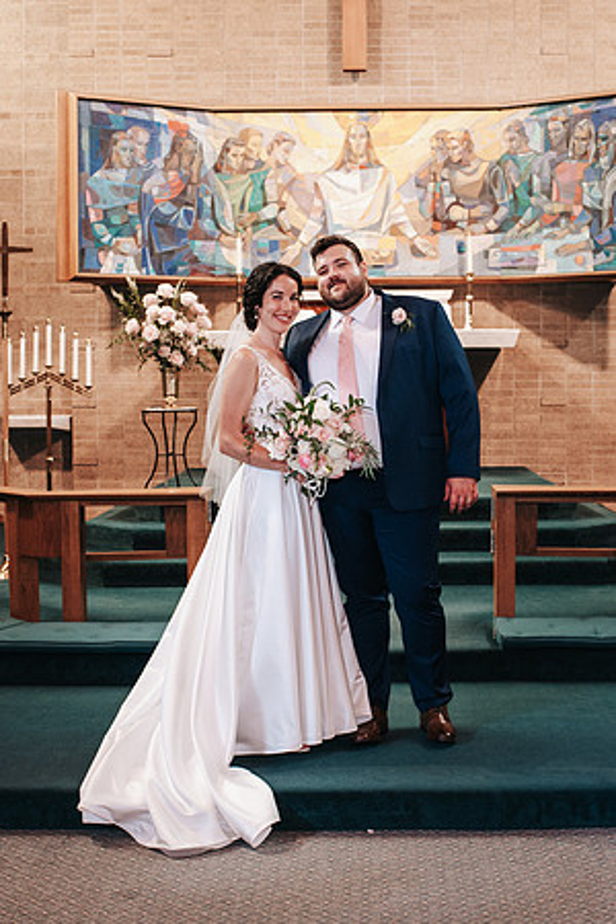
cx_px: 356
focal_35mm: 53
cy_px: 463
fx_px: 1358
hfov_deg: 25.5
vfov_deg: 37.6
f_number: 3.2
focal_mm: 35
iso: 900
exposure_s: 1/125
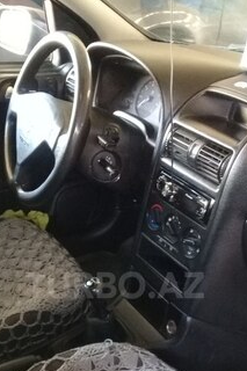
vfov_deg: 38.4
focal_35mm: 50
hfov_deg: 27.0
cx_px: 115
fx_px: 515
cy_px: 285
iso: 320
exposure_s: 1/17
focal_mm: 3.3
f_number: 2.2
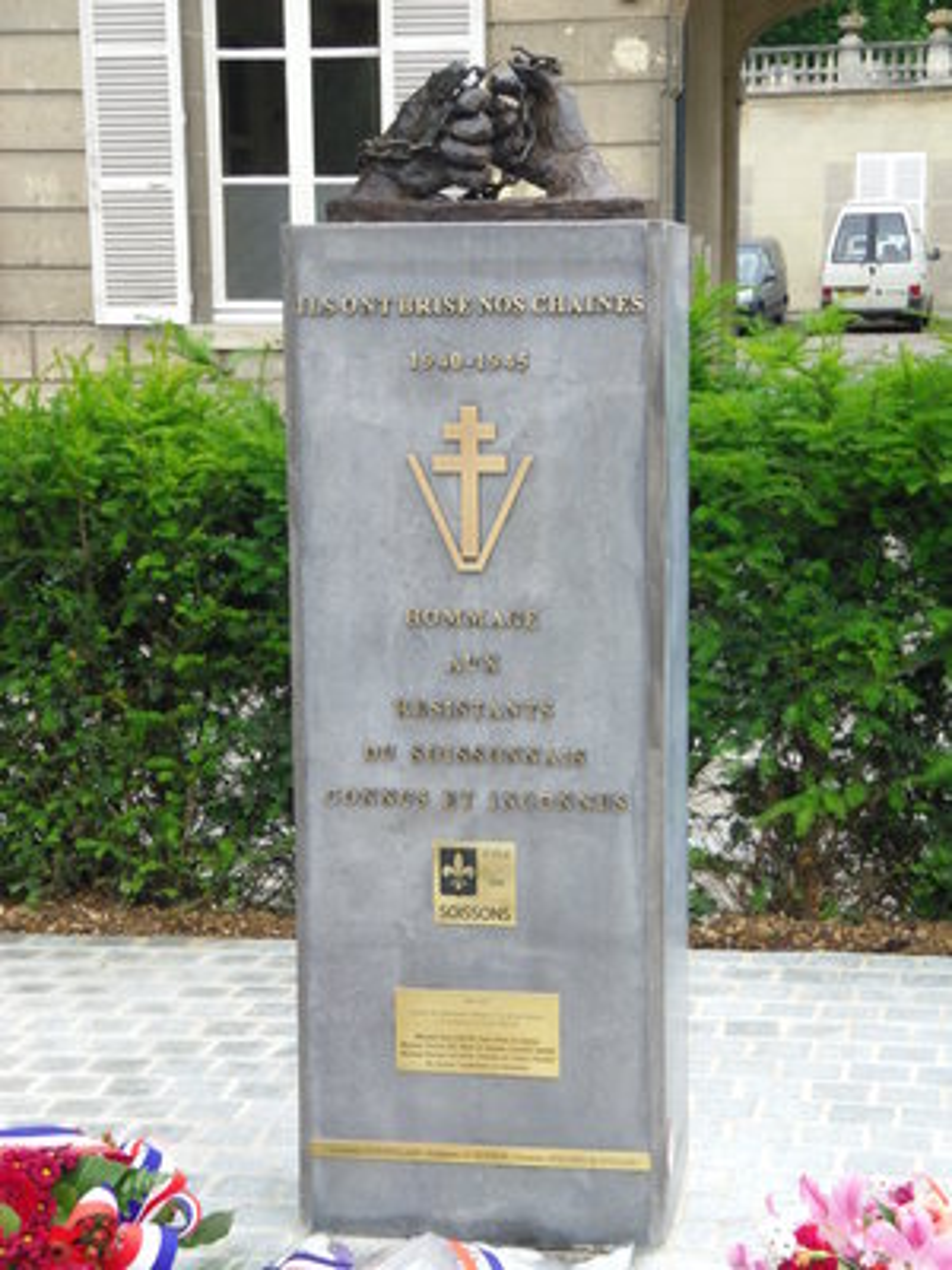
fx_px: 2640
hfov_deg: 20.4
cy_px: 635
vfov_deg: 27.0
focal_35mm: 72
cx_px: 476
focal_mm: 13.3
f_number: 5
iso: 125
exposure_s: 1/80
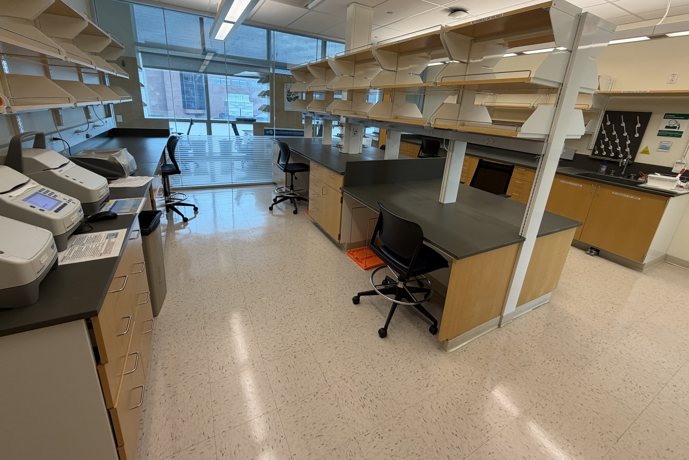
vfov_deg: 76.8
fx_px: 287
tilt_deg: -17.2
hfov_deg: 100.4
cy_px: 195
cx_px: 347
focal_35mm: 15
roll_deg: -3.9
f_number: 2.2
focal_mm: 2.22
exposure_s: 1/120
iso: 160
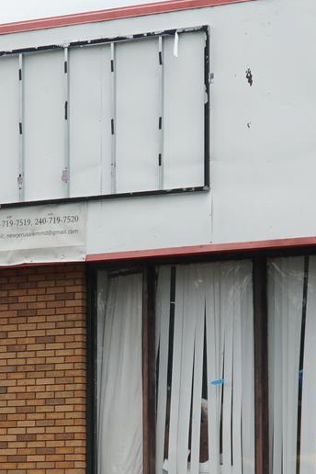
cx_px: 133
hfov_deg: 10.5
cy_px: 346
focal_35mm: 131
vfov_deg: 15.6
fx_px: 1725
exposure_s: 1/320
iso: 100
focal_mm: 22
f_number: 5
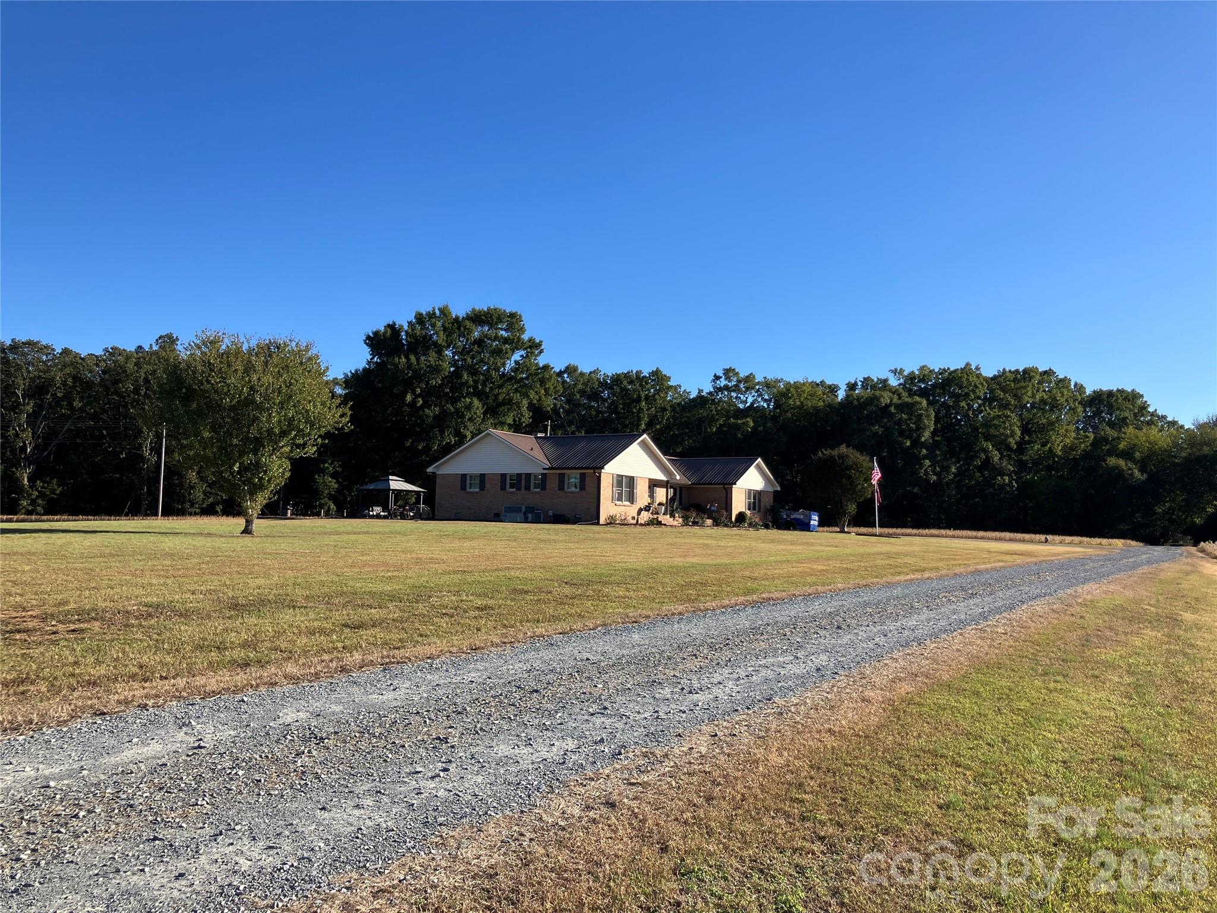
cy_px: 456
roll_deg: -1.0
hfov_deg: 63.4
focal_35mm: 28
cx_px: 608
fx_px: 984
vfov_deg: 49.7
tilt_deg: +2.9
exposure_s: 1/1567
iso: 32
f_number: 1.8
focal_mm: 3.99
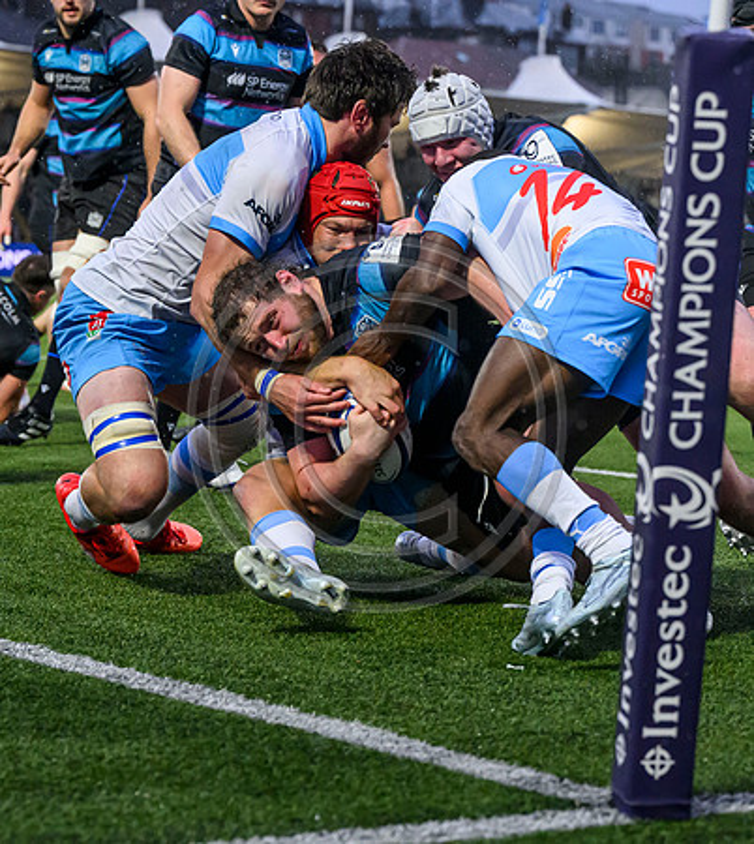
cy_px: 479
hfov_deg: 13.8
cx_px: 421
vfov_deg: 15.5
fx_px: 3104
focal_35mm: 119
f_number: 3.5
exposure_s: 1/1600
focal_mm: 70
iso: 4000
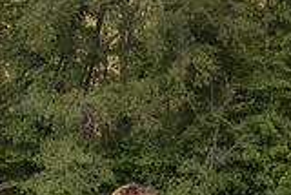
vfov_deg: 4.7
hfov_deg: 7.1
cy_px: 289
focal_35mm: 290
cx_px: 76
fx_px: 2346
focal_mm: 80
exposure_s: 1/640
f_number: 13
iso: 800
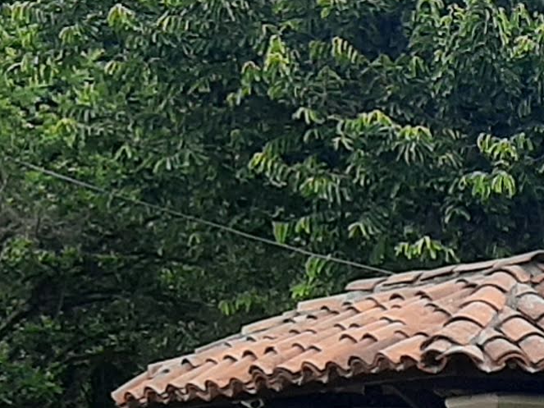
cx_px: 1378
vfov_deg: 8.9
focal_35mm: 163
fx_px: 2561
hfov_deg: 10.2
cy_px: 543
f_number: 1.7
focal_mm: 3.93
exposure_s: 1/1527
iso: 40
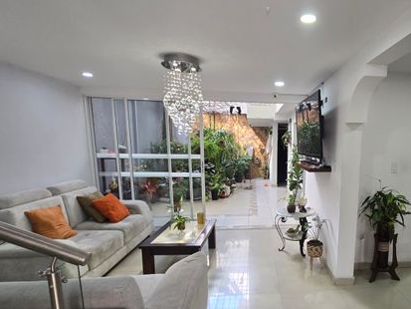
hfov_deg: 75.2
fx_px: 249
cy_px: 184
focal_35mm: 21
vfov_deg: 62.9
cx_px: 290
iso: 200
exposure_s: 1/60
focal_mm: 2.2
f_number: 2.2
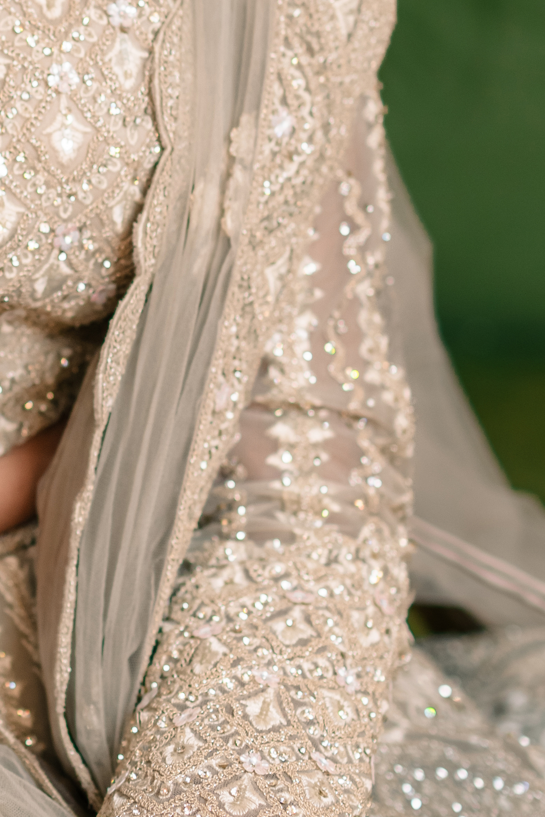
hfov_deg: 4.0
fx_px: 7765
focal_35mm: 342
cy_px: 218
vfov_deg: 6.0
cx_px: -246
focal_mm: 85
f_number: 2
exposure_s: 1/800
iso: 200
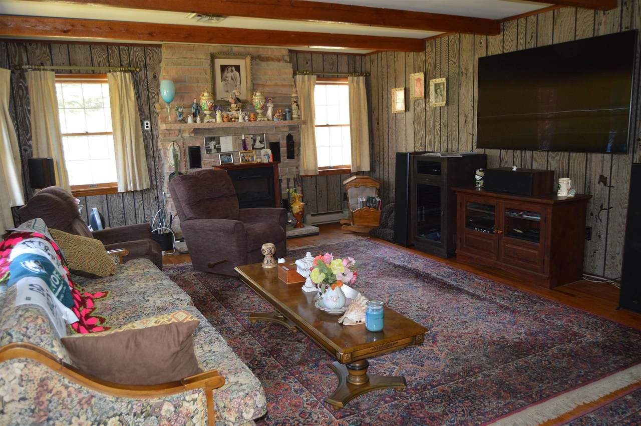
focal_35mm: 27
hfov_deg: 67.4
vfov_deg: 47.8
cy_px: 213
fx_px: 480
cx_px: 320
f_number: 3.5
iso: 500
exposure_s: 1/60
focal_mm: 18
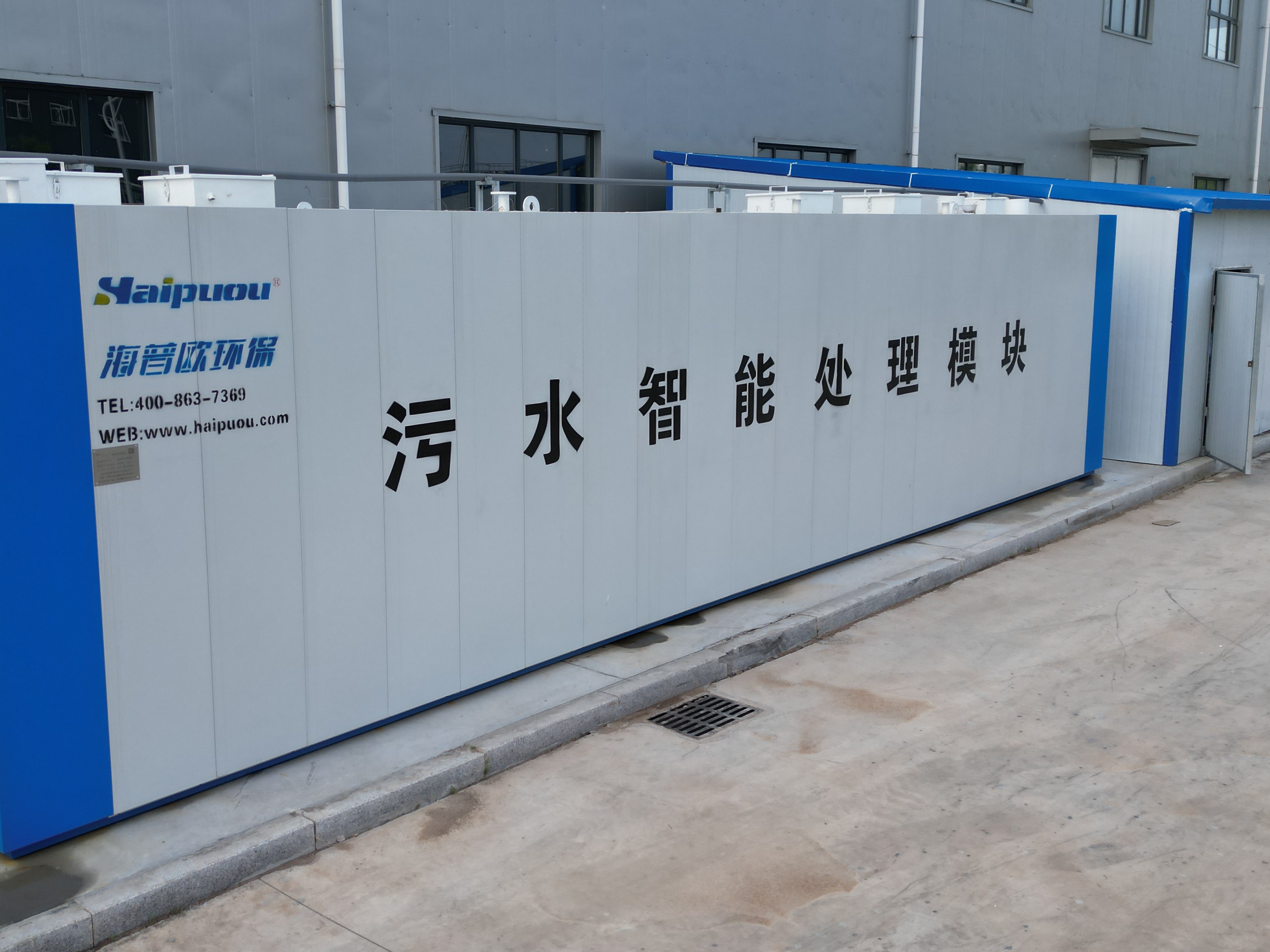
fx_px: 1284
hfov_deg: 52.4
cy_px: 443
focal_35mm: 35
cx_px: 546
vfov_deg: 40.7
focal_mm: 6.72
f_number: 1.7
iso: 110
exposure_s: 1/725
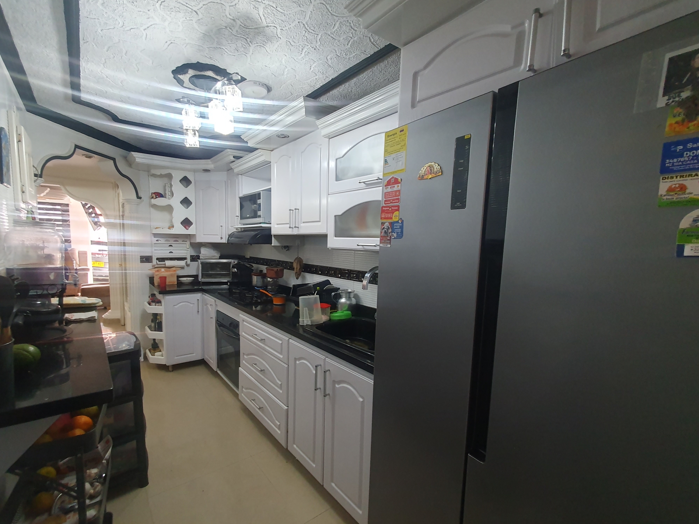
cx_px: 305
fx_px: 303
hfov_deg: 97.7
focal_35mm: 15
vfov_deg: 81.7
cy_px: 270
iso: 320
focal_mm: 1.8
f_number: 2.2
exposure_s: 1/30
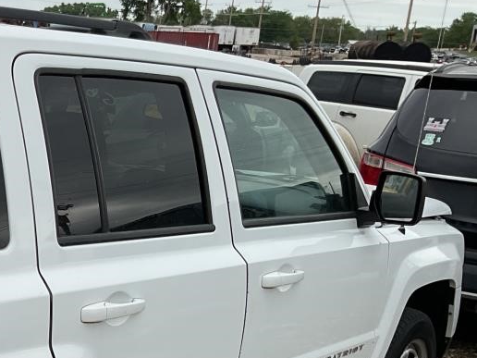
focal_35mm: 72
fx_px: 992
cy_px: 342
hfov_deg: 24.7
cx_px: -80
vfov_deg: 19.9
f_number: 1.8
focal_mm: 3
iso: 16
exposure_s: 1/1412
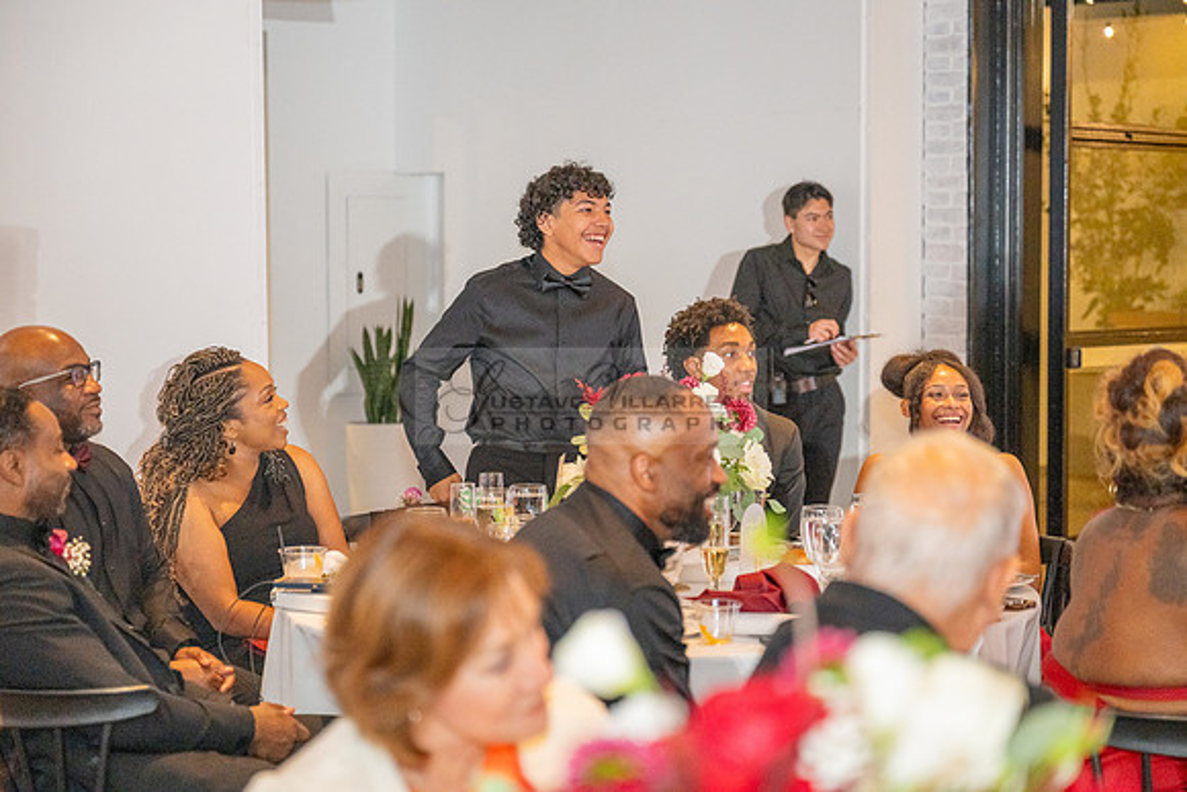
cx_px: 594
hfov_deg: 28.8
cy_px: 396
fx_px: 2308
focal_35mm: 70
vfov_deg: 19.5
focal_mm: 70
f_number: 2.8
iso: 2000
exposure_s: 1/200
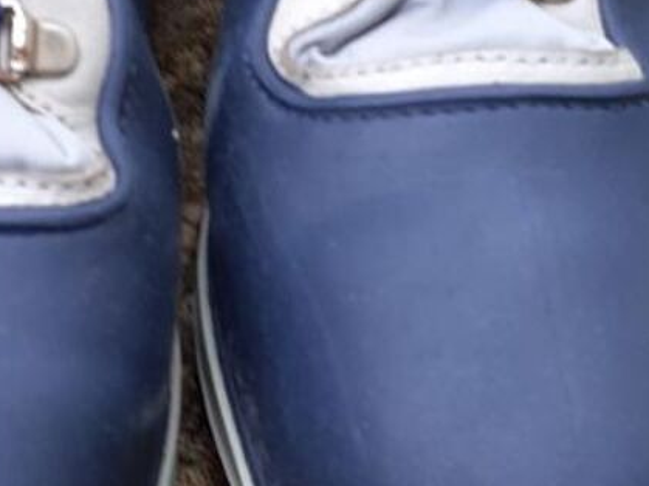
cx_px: 240
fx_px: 1612
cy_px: 98
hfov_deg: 22.7
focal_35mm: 86
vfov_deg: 17.0
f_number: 1.9
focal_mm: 3.6
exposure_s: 1/50
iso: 50
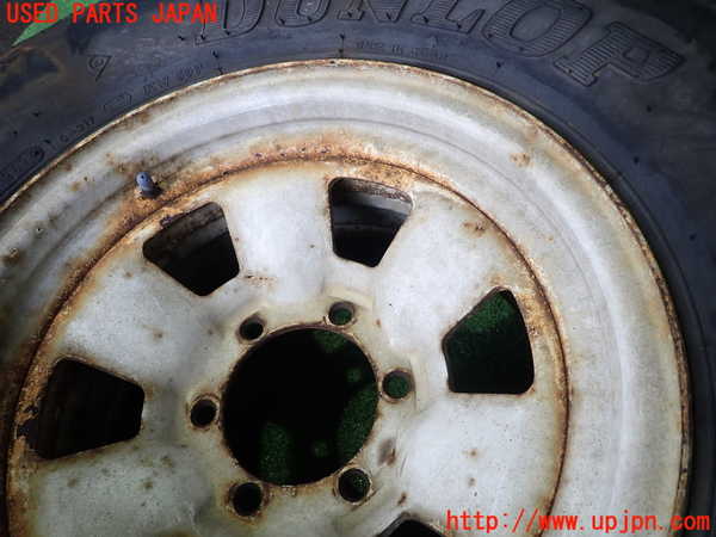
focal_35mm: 25
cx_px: 358
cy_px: 268
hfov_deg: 69.4
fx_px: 517
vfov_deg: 54.9
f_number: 2
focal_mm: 4.5
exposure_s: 1/60
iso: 100
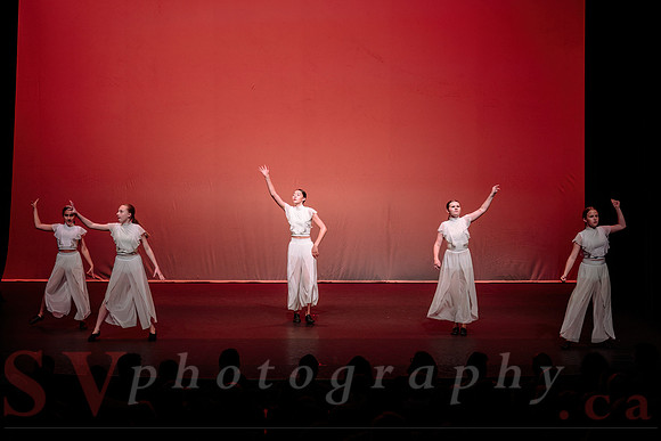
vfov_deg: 18.9
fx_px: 1323
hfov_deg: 28.0
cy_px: 220
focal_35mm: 72
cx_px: 330
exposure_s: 1/640
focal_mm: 70
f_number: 2.8
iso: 1000
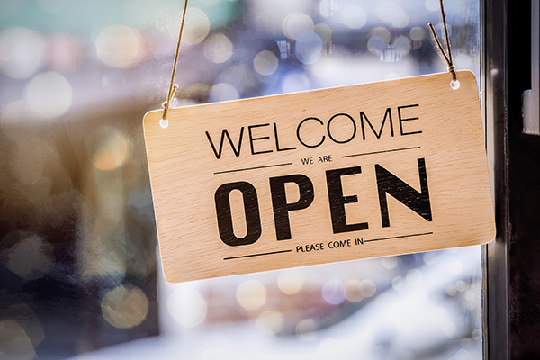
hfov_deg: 19.5
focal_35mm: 105
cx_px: 270
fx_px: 1575
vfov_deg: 13.0
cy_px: 180
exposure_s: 1/250
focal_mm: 105
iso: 200
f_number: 5.6
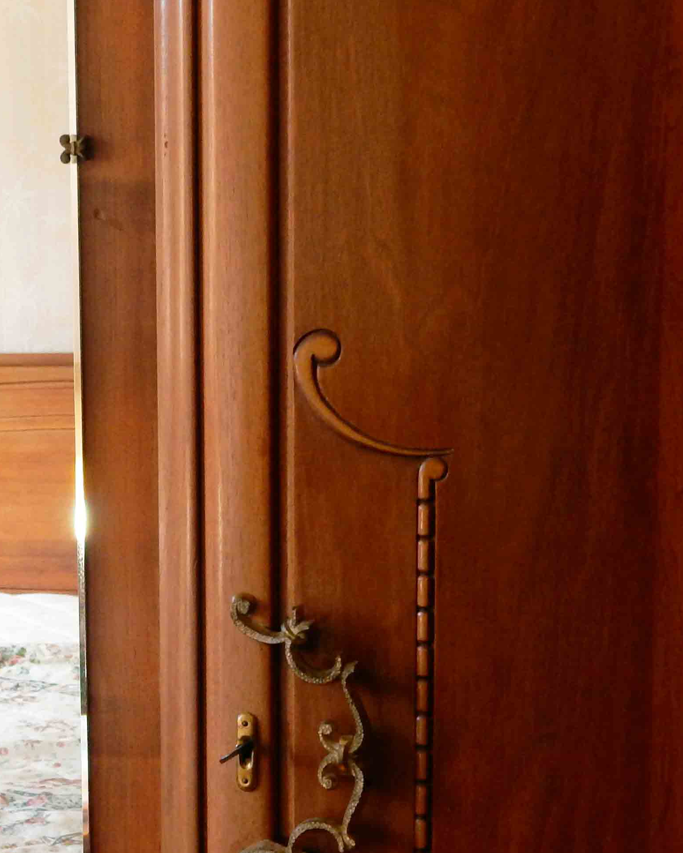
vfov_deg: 19.0
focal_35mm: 100
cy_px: 669
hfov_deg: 15.1
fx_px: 2527
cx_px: -12
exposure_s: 1/30
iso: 200
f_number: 4.2
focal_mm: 7.6
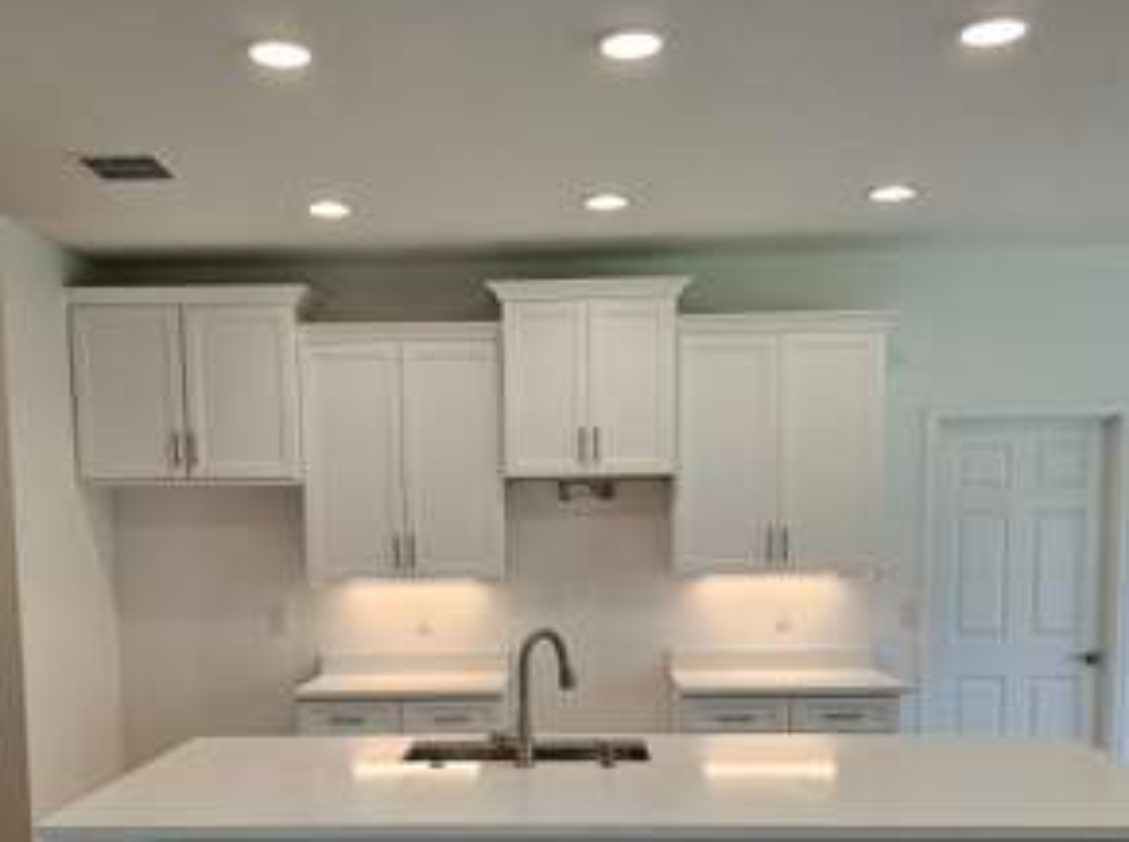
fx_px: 1237
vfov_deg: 36.5
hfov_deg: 49.0
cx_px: 528
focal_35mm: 38
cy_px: 658
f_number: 1.7
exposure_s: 1/120
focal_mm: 6.3
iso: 80
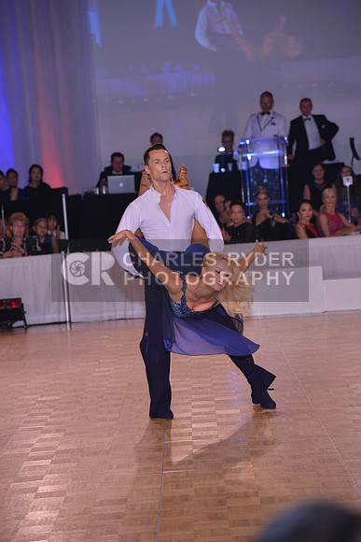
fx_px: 1653
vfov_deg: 18.6
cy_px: 271
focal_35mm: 110
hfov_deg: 12.5
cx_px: 180
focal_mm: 110
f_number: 4.5
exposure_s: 1/250
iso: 1250
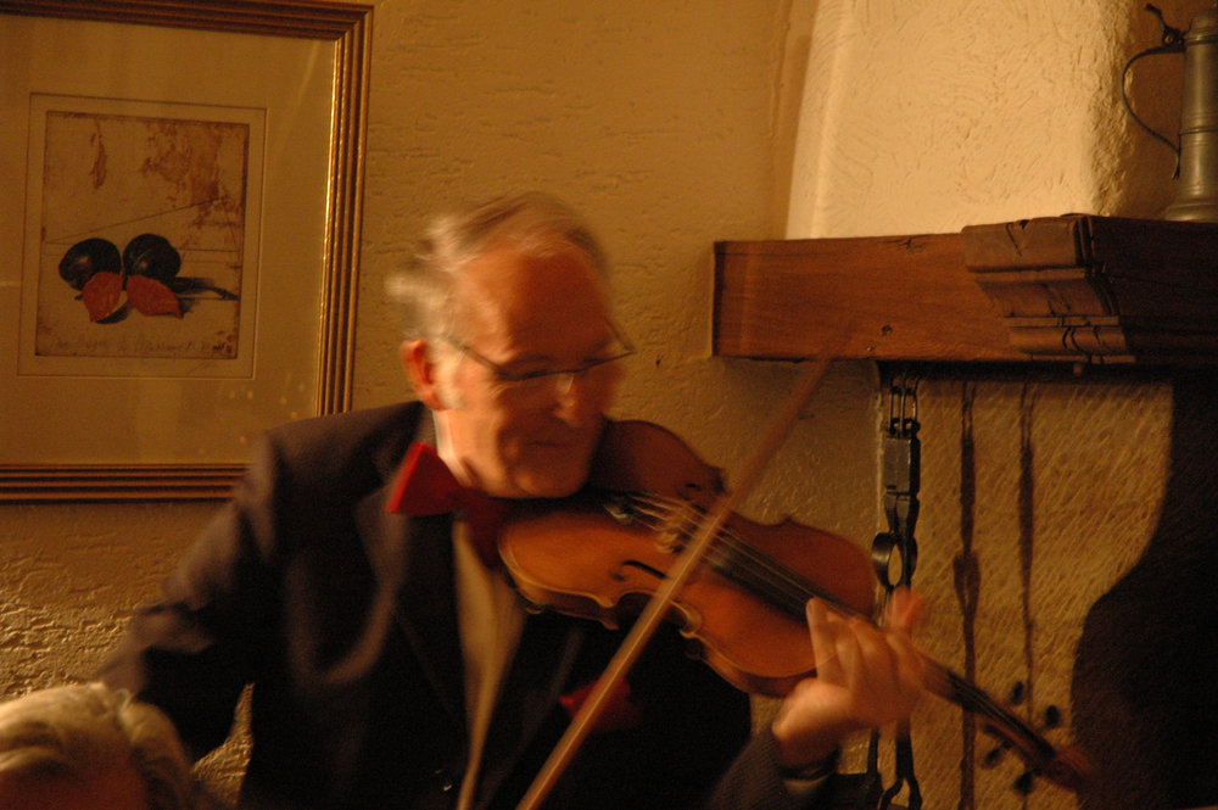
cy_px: 405
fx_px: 3549
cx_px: 609
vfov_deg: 13.0
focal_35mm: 105
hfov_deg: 19.5
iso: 1600
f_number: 4.5
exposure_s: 1/10
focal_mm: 70
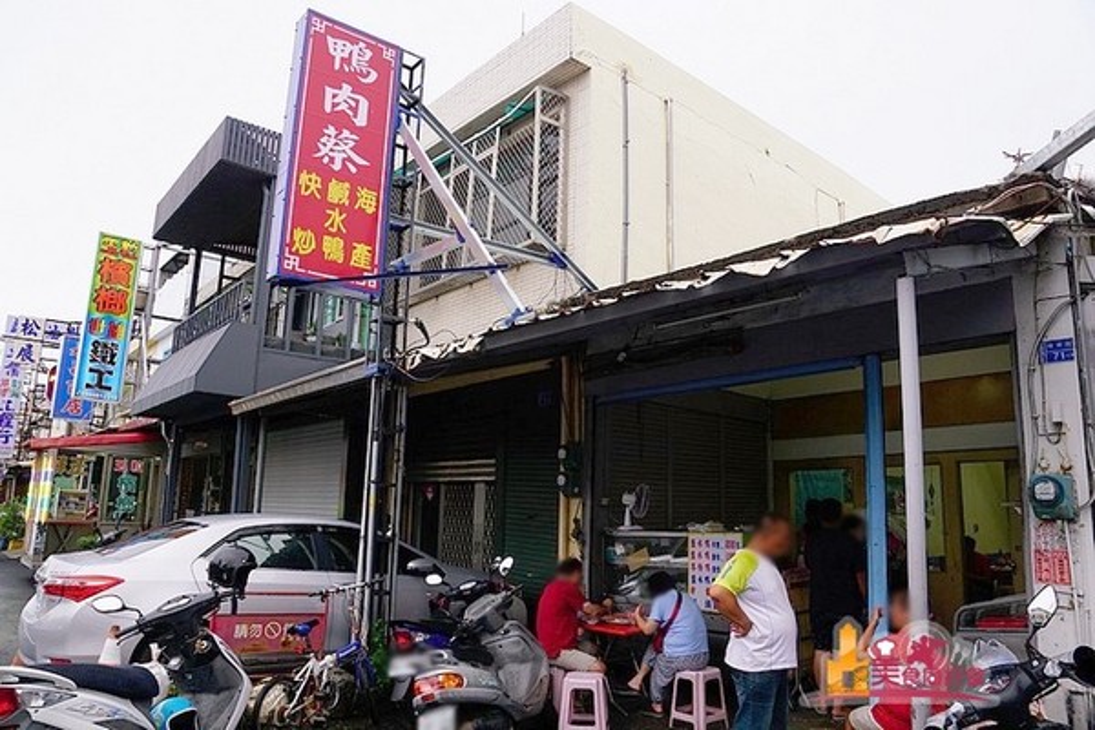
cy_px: 365
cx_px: 548
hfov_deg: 73.7
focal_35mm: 24
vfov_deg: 53.1
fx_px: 730
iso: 640
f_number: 5.6
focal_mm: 16
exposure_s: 1/60
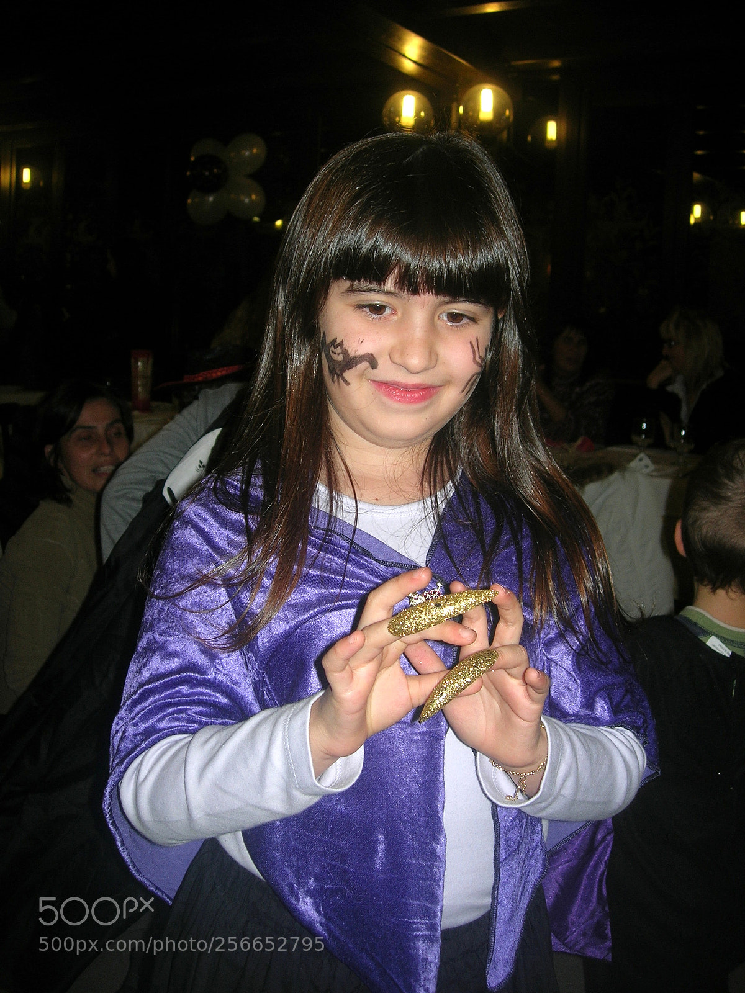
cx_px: 372
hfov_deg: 37.7
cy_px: 496
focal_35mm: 38
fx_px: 1090
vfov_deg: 49.0
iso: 64
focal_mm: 7.8
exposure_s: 1/60.1
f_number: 2.8
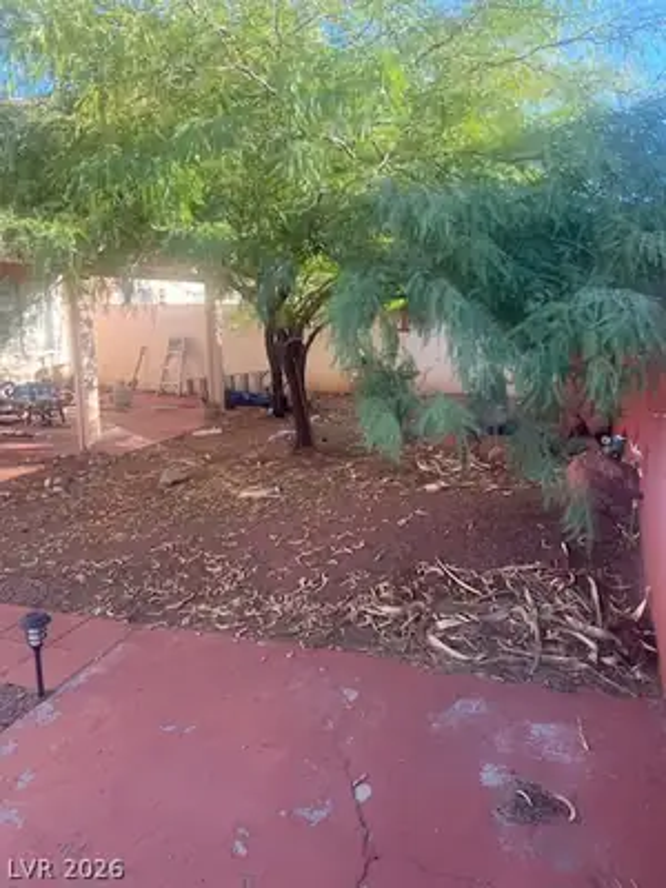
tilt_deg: -10.5
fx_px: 667
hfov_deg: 53.1
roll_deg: +0.8
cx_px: 333
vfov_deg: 67.3
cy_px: 444
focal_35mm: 26
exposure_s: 1/365
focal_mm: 5.7
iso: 50
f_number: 1.5
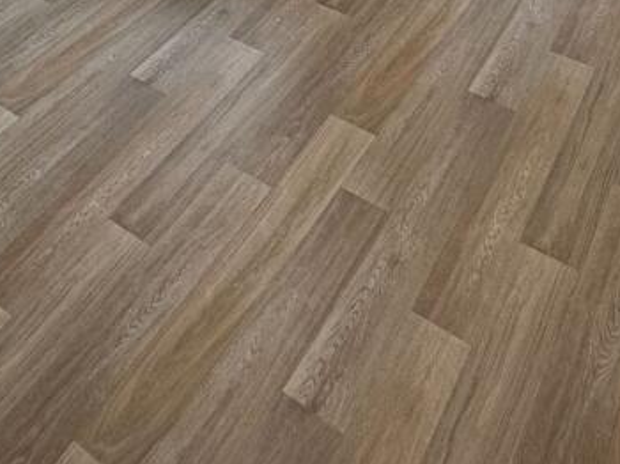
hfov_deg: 45.4
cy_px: -99
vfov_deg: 29.8
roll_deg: +0.4
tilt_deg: -34.0
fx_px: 734
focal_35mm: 41
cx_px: 384
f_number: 2.2
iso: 64
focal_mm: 2.22
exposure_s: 1/100
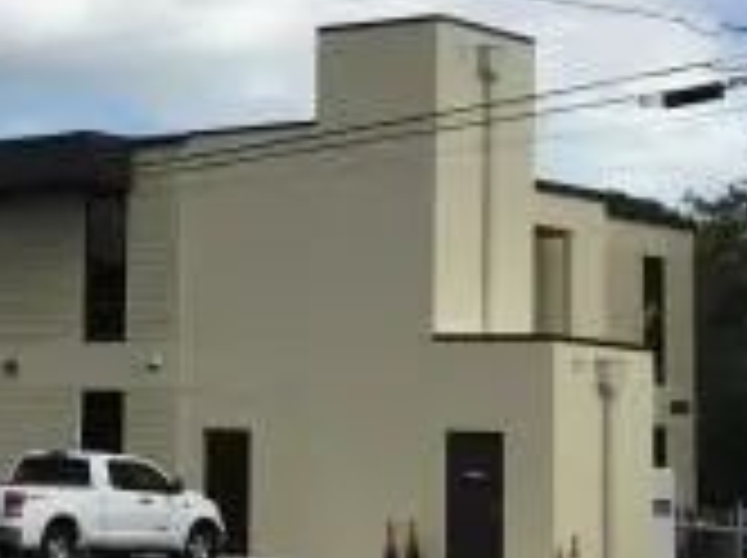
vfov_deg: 13.2
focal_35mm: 112
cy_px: 238
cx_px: -410
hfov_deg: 16.0
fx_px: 2413
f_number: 2.2
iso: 25
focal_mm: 4.15
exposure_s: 1/1637
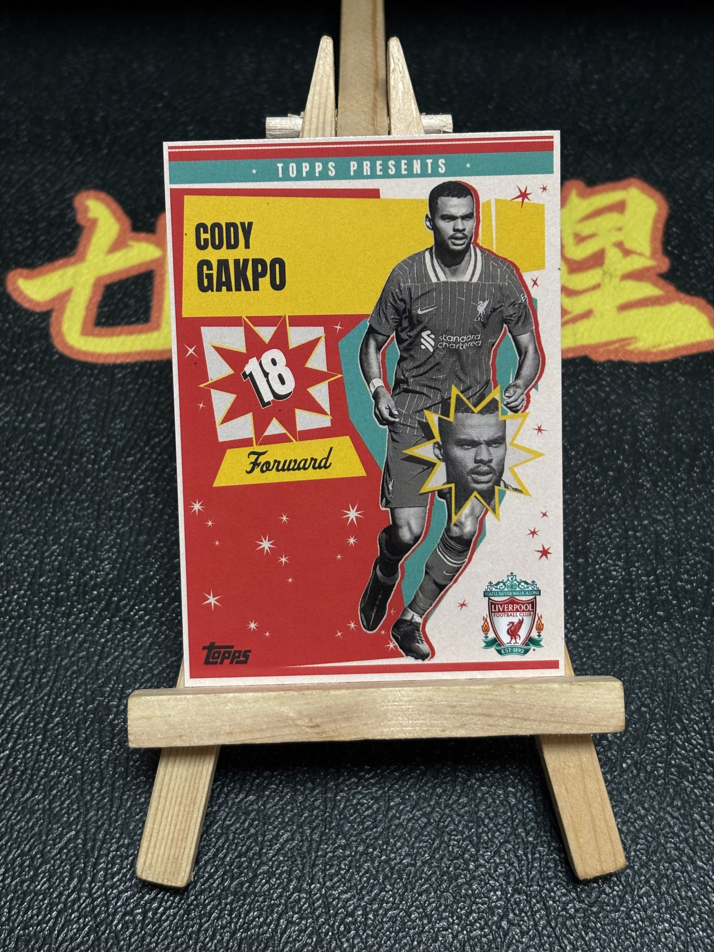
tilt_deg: -62.1
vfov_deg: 36.8
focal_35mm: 52
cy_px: 476
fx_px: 1430
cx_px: 357
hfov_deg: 28.0
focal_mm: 5.96
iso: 160
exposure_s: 1/33
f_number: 1.6
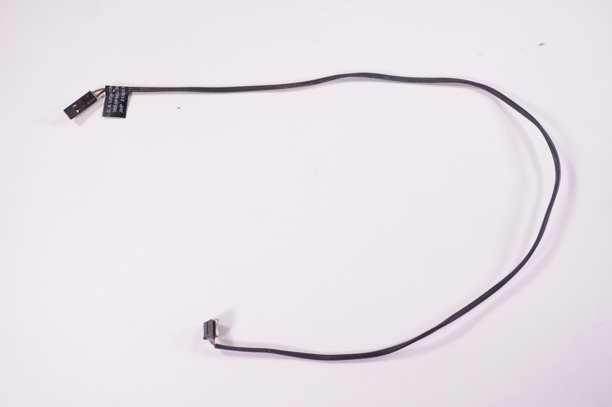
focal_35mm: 45
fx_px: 764
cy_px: 204
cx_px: 306
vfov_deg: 29.8
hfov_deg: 43.6
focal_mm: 30
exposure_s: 1/125
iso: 200
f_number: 5.6
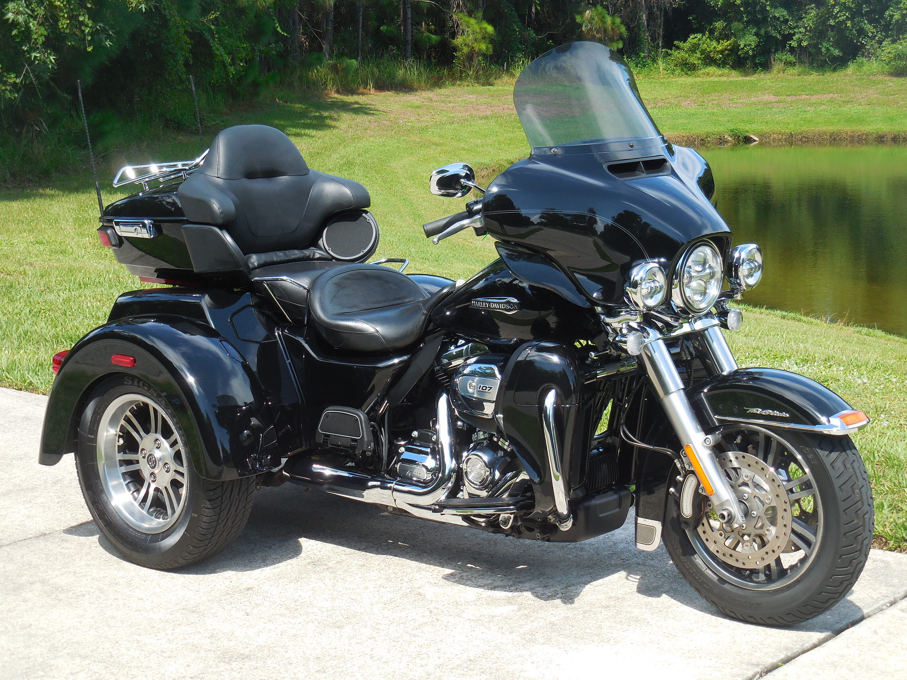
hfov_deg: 27.8
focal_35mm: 70
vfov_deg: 21.0
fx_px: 1834
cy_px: 340
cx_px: 454
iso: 125
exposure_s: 1/320
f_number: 4.7
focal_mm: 12.6
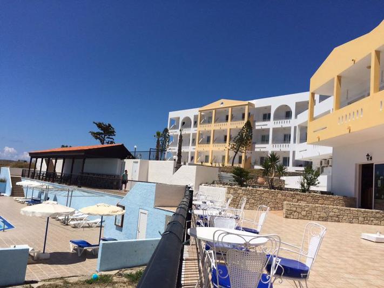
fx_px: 322
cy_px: 144
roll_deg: -5.3
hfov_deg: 61.7
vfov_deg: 48.2
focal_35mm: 29
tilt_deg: +5.3
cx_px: 192
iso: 32
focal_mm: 4.15
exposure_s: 1/5128
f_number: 2.2
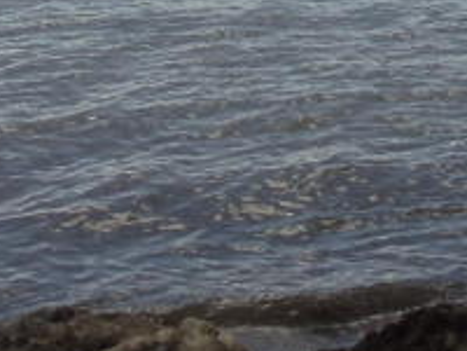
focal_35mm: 225
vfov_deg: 6.5
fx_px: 3035
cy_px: -161
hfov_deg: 8.8
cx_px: 374
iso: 100
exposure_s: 1/800
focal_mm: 6
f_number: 7.1
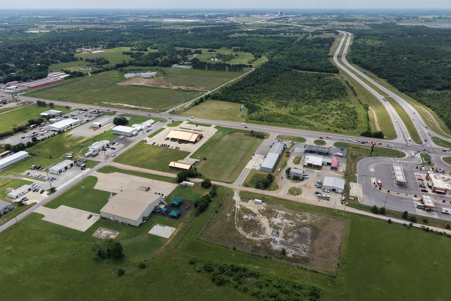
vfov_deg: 51.3
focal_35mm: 25
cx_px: 225
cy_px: 152
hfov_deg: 71.5
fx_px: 313
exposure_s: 1/5000
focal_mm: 8.67
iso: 200
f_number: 1.8
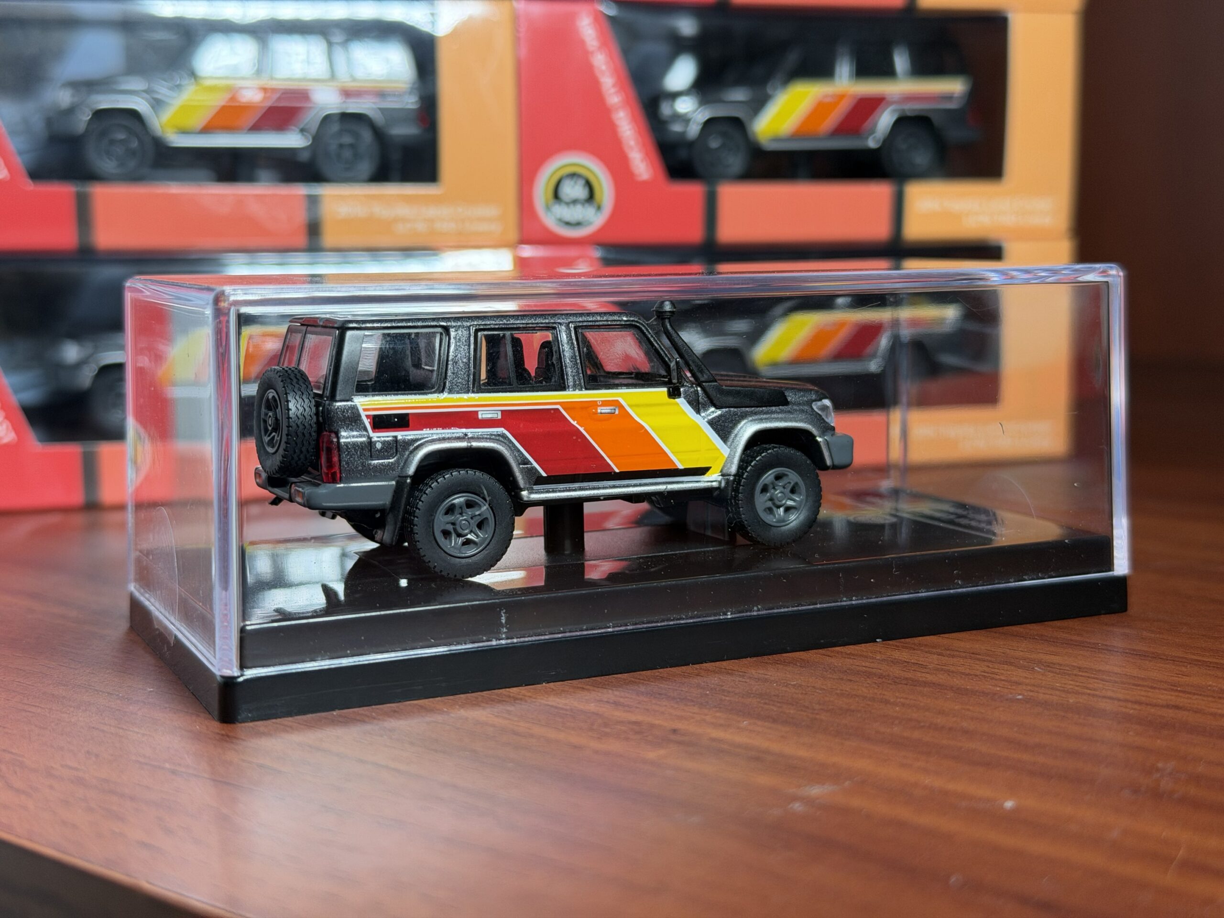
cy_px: 459
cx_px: 612
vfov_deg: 30.3
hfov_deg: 39.7
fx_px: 1697
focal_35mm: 48
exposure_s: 1/80
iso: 100
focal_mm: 6.76
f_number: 1.78
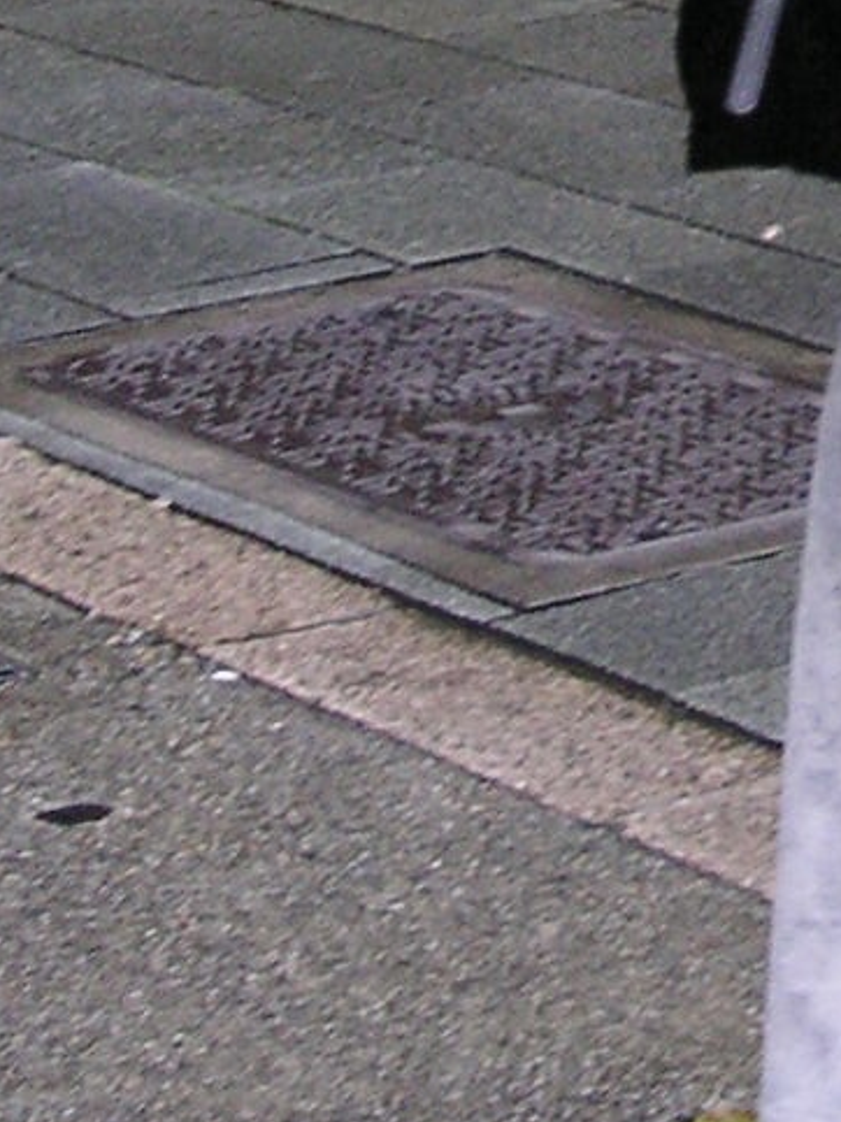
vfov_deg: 9.7
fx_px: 6352
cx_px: 1222
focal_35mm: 196
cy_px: -674
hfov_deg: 7.5
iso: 80
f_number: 2.8
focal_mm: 6.1
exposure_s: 1/45
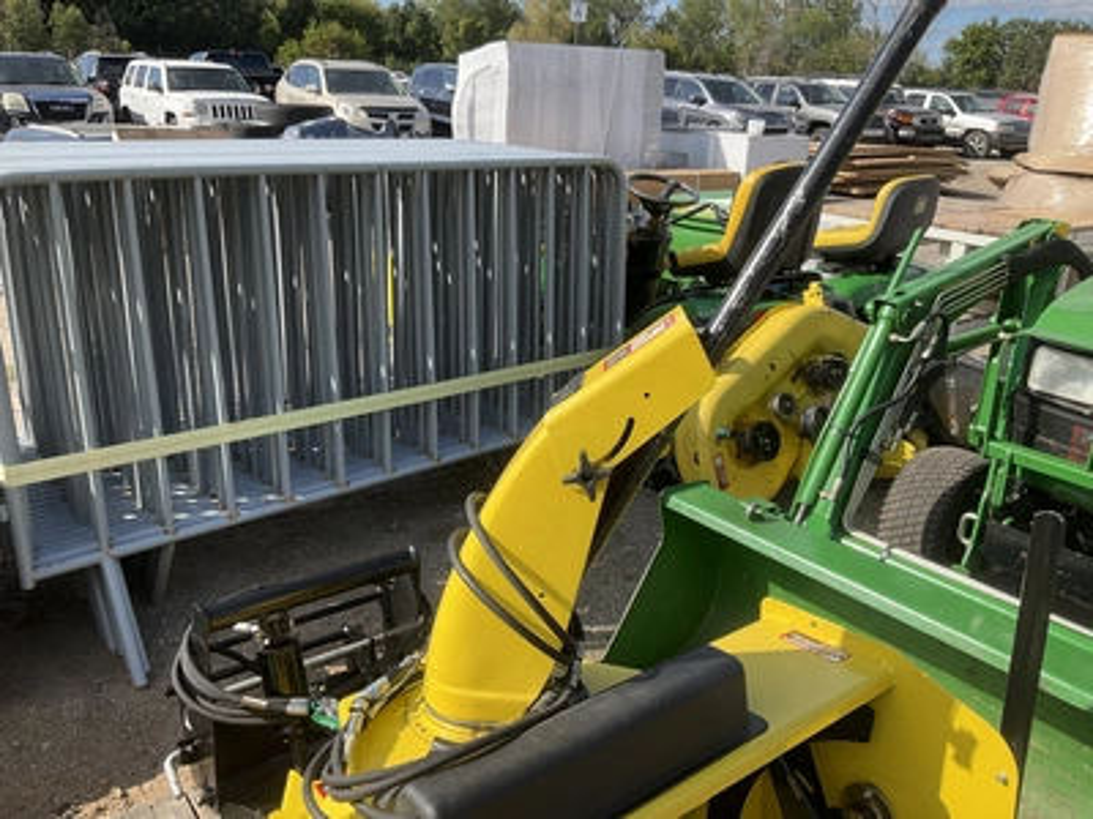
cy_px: 410
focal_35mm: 29
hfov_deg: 61.7
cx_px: 546
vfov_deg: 48.2
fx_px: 916
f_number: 1.8
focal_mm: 3
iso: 25
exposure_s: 1/1195
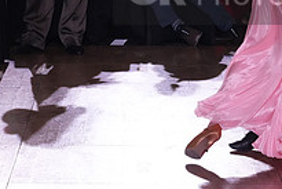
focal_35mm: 297
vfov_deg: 4.6
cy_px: -12
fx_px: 2328
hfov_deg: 6.9
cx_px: 263
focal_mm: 105
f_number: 8
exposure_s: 1/320
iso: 5000
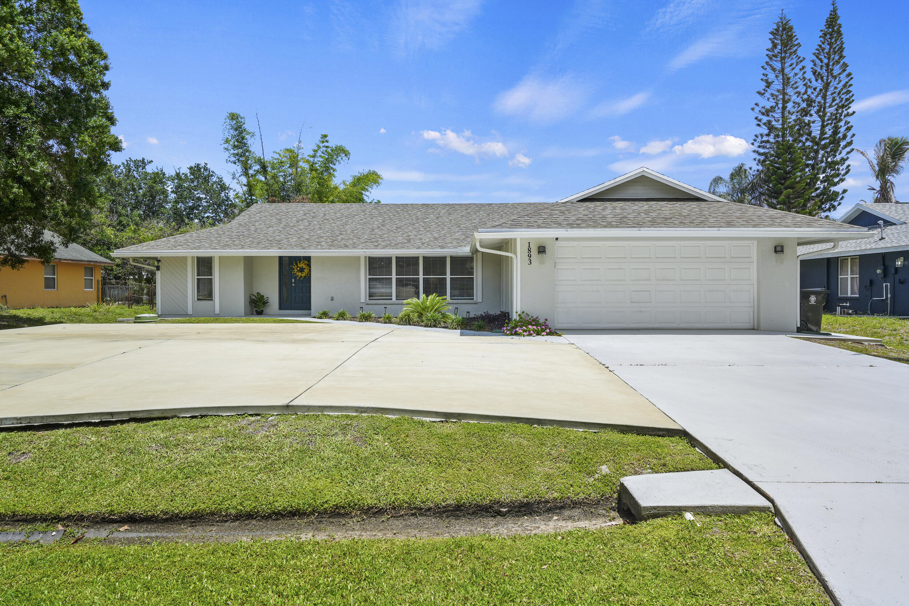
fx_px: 581
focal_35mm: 23
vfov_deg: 55.1
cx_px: 454
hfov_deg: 76.1
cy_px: 303
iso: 100
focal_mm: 23
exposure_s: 1/80
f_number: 10
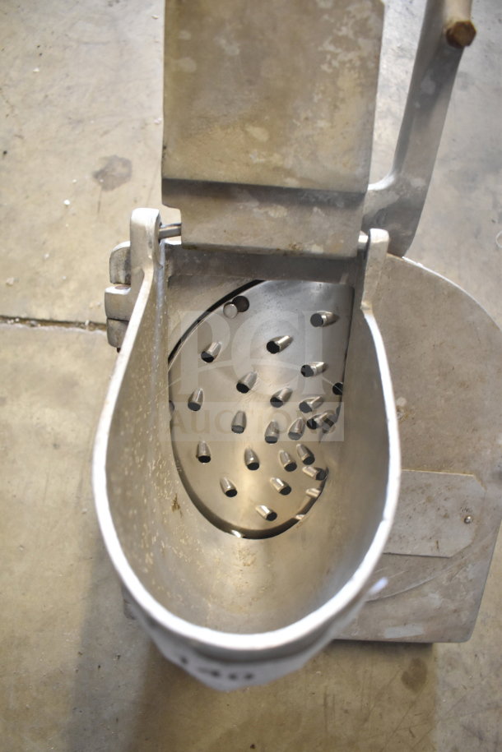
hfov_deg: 47.9
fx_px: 565
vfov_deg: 67.4
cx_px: 251
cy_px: 376
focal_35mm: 27
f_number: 3.5
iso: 1400
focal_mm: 18
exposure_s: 1/30
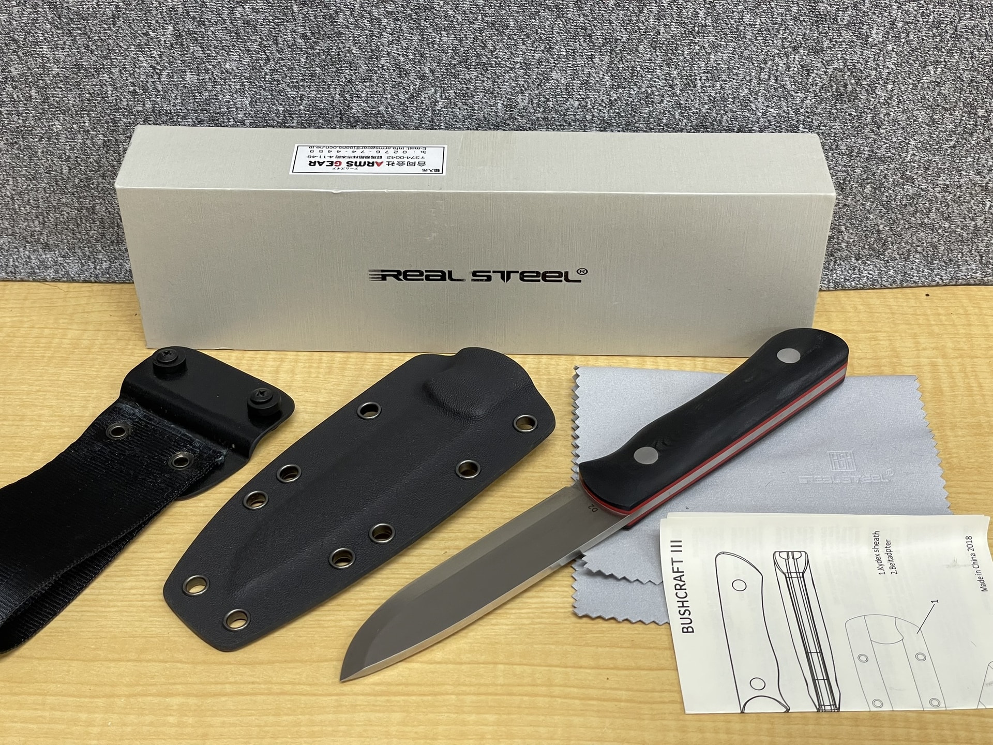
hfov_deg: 36.8
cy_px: 372
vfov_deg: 28.0
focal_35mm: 52
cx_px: 496
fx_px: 1492
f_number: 2
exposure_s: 1/99
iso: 160
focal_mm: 6
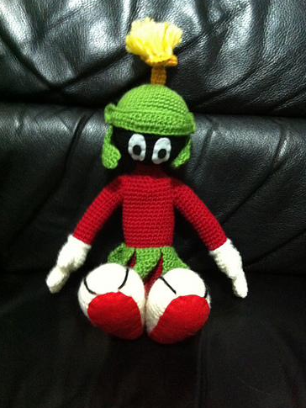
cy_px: 205
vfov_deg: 51.3
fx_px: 424
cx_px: 153
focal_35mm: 36
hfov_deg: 39.7
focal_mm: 3.85
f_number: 2.8
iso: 1000
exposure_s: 1/15
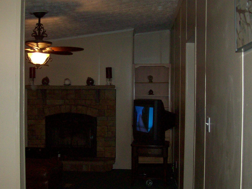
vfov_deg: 28.0
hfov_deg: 36.8
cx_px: 119
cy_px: 94
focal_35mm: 52
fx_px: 379
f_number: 2.7
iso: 140
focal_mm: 6
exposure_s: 1/64
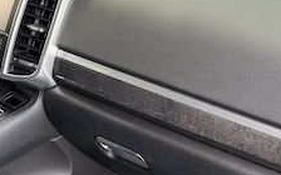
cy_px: 86
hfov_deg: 22.5
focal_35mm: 91
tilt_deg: -19.3
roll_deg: -1.3
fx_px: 697
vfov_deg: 14.4
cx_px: 54
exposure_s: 1/121
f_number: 1.78
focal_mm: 6.76
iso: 125
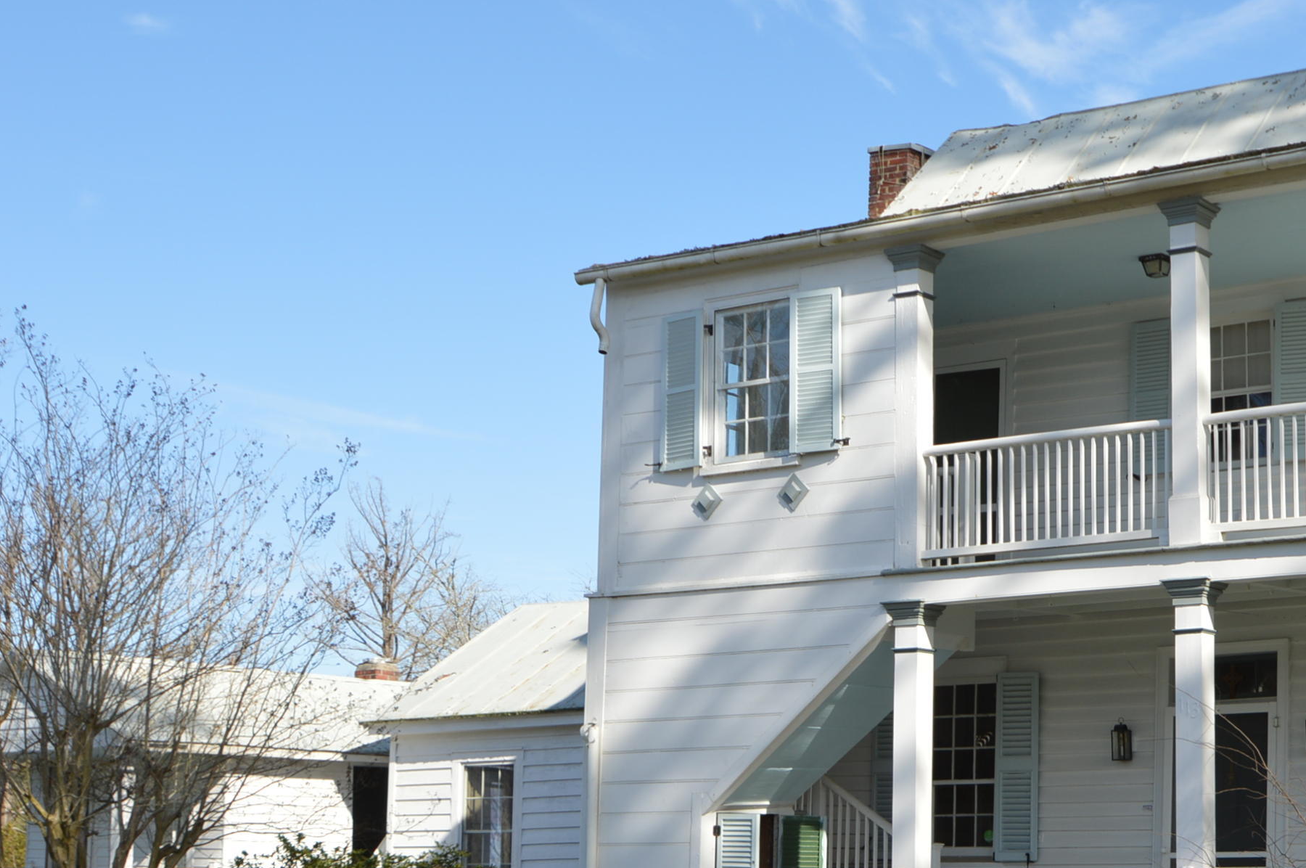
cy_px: 624
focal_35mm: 60
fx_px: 2174
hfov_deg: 32.3
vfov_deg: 22.4
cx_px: 1088
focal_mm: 24
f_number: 6.3
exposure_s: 1/200
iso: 100
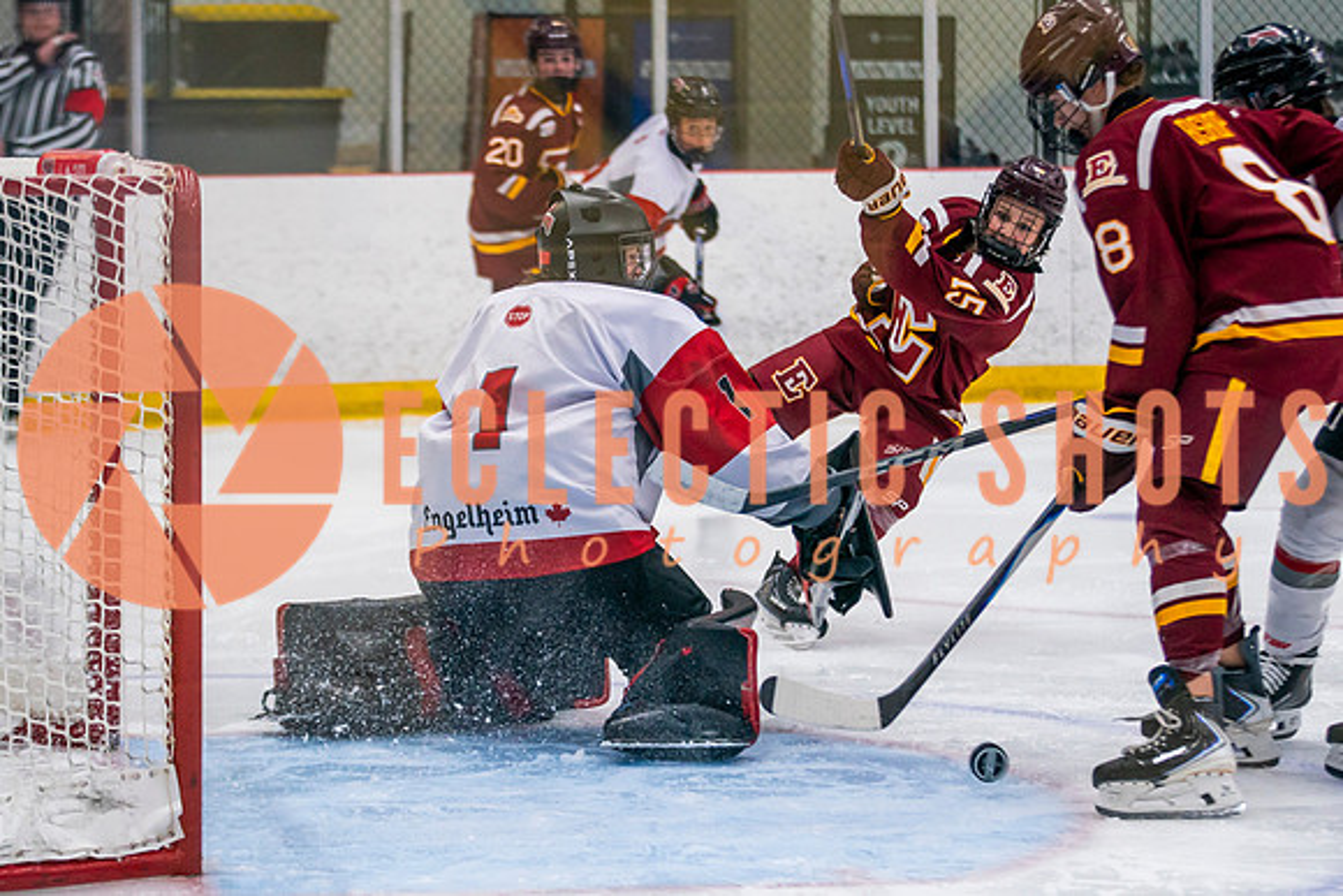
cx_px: 645
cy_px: 372
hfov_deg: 13.6
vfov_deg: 9.1
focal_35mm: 151
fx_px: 5634
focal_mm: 102
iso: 2000
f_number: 2.8
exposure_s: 1/640
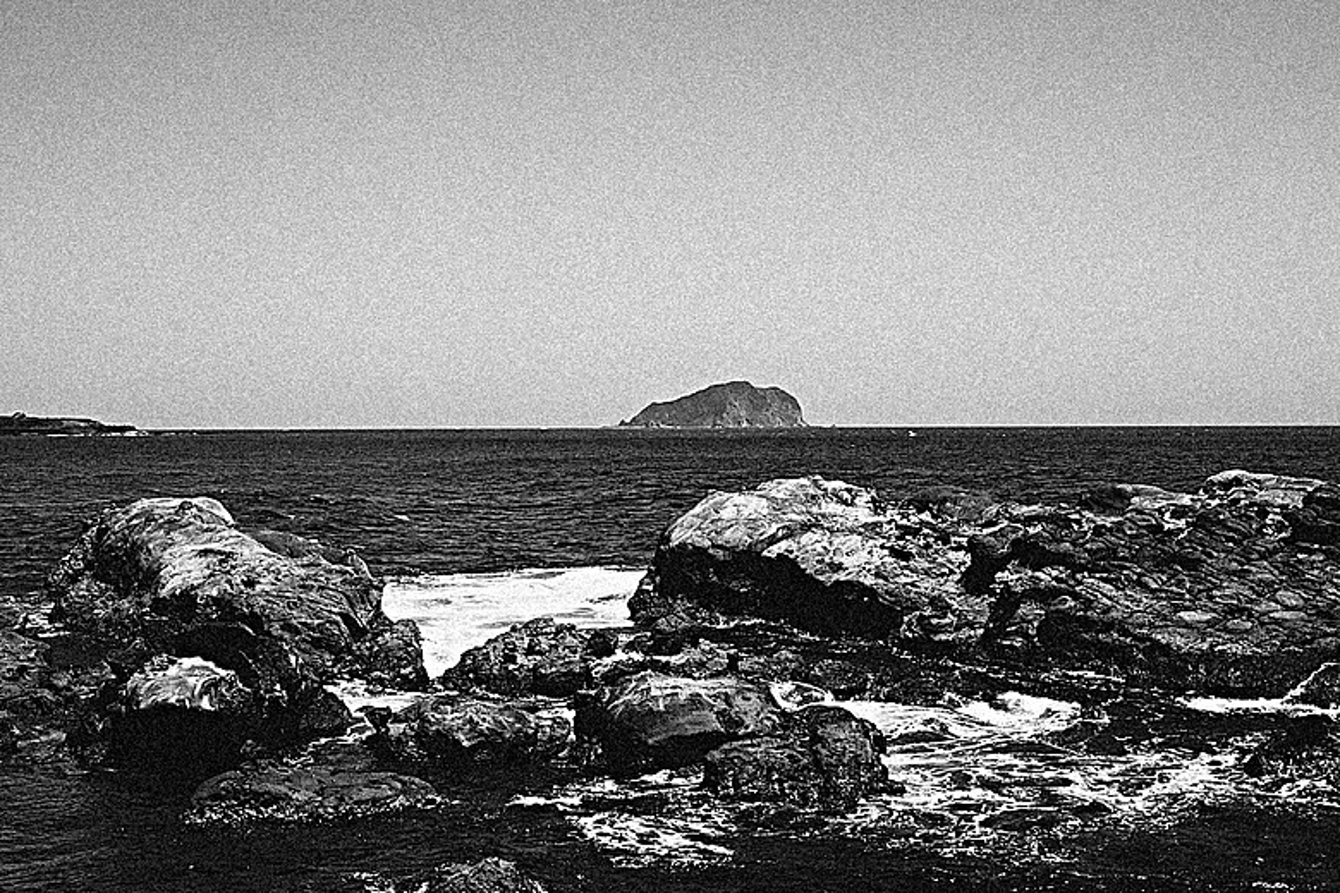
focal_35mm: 50
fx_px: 1861
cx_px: 670
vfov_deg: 27.0
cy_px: 446
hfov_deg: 39.6
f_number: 5.6
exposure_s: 1/160
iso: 160
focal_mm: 18.3
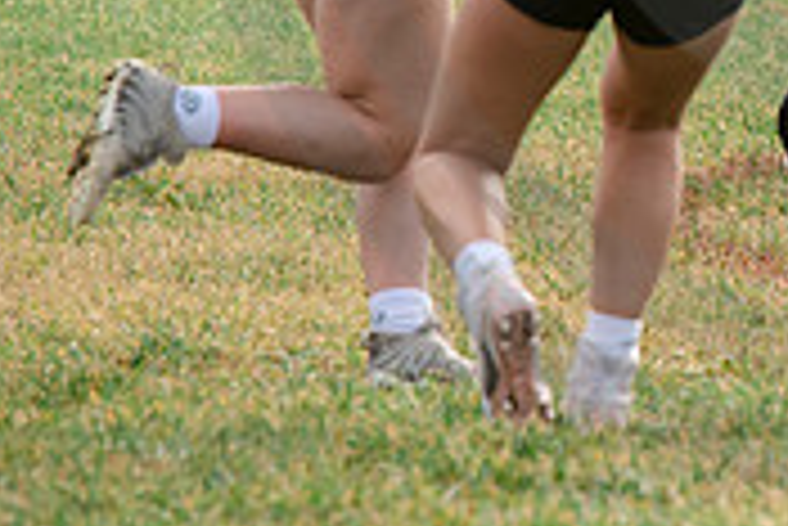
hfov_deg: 2.5
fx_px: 17963
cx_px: 1276
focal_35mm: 820
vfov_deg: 1.7
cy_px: -158
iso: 400
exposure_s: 1/1600
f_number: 5
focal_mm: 200
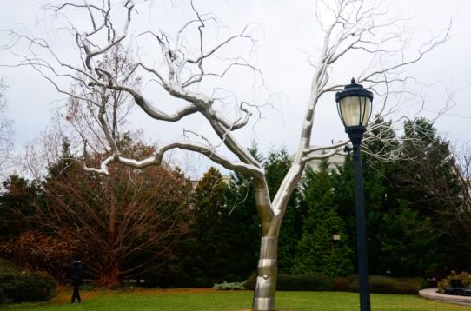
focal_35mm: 39
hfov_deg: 49.5
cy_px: 174
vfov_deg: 34.0
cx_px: 269
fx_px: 509
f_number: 3.8
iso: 800
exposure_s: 1/800
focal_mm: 22
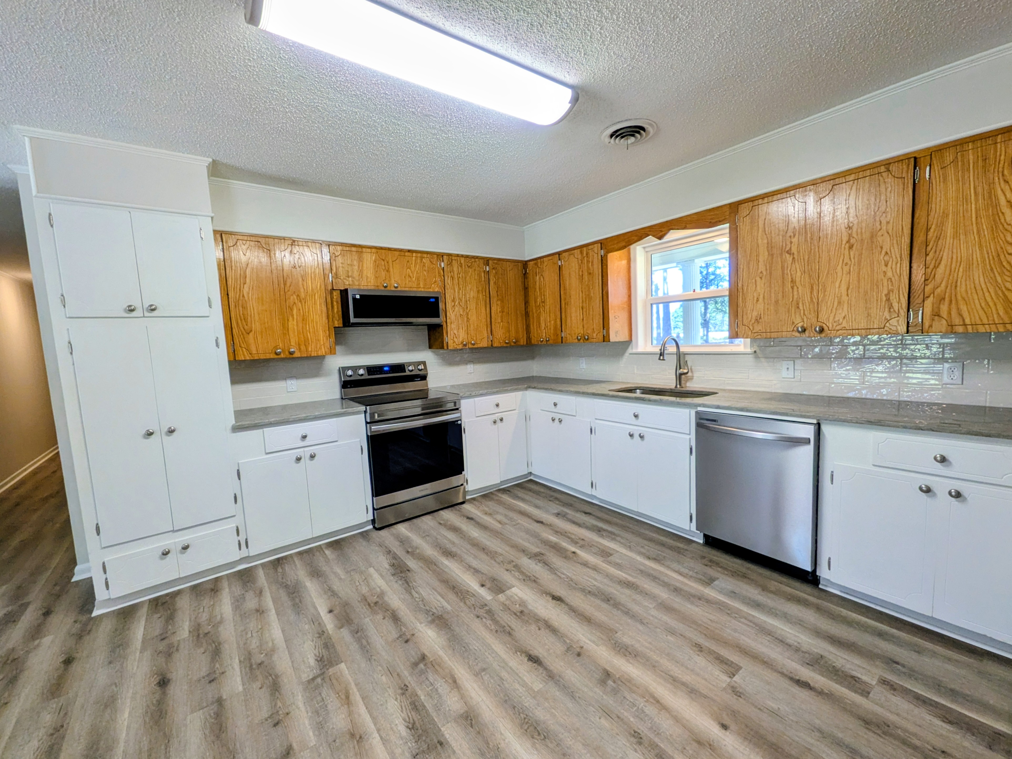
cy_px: 380
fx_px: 409
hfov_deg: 102.1
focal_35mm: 14
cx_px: 506
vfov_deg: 85.7
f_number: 2.2
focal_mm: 1.85
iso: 123
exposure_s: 1/120
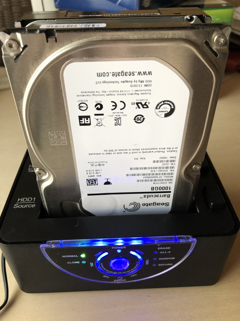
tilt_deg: -37.8
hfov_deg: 49.7
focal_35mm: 28
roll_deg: +2.0
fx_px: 259
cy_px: 160
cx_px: 120
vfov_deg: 63.4
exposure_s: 1/15
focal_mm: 3.99
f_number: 1.8
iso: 40
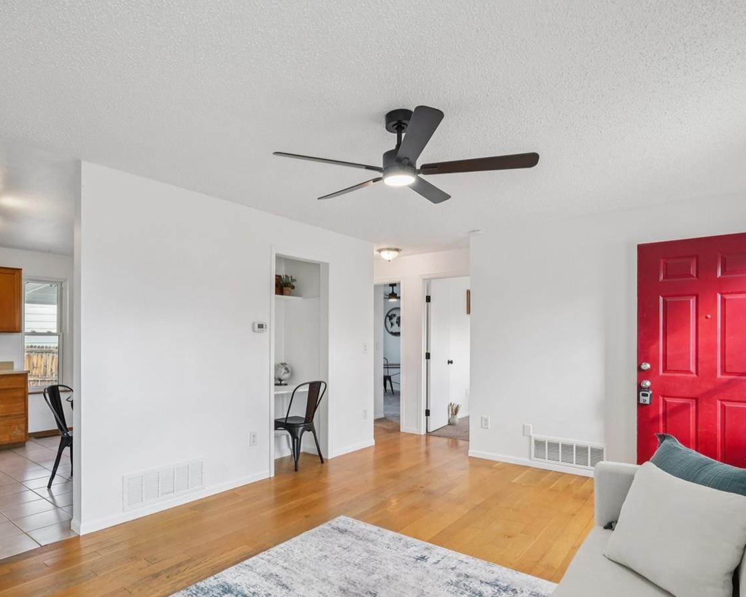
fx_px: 442
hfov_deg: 80.0
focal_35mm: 20
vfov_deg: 67.8
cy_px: 342
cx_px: 325
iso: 800
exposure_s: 1/3.33
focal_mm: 10
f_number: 8
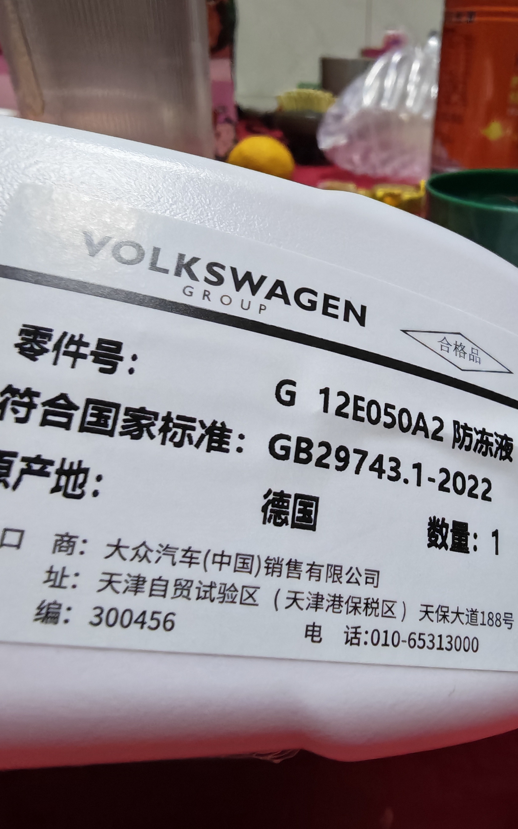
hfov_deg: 49.2
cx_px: 239
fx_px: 565
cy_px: 418
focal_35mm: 25
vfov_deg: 72.5
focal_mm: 1.82
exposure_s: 1/25
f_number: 2
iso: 500
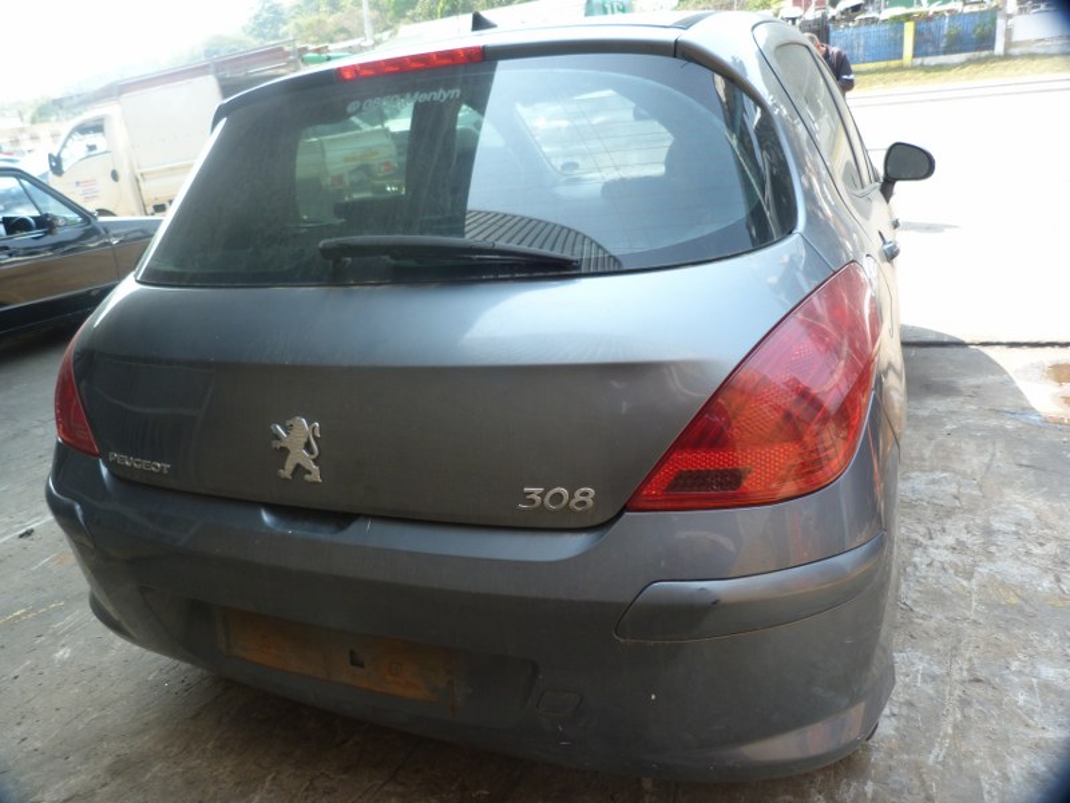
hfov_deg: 69.4
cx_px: 535
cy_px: 402
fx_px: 773
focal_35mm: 25
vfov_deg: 54.9
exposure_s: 1/100
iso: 80
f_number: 2.8
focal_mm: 4.5
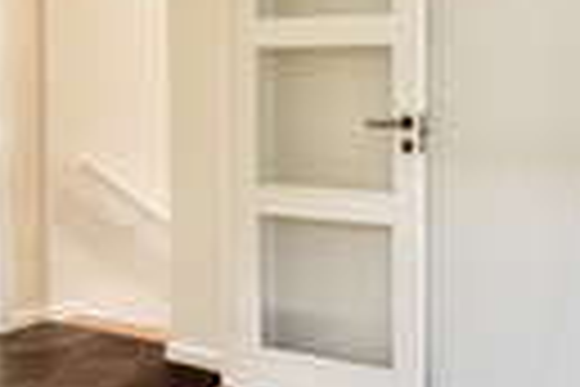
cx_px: 614
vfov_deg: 31.4
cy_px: 99
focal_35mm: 42
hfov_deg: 39.4
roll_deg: +0.2
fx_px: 677
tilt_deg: -1.3
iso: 125
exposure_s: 1/99
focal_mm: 2.22
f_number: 2.2
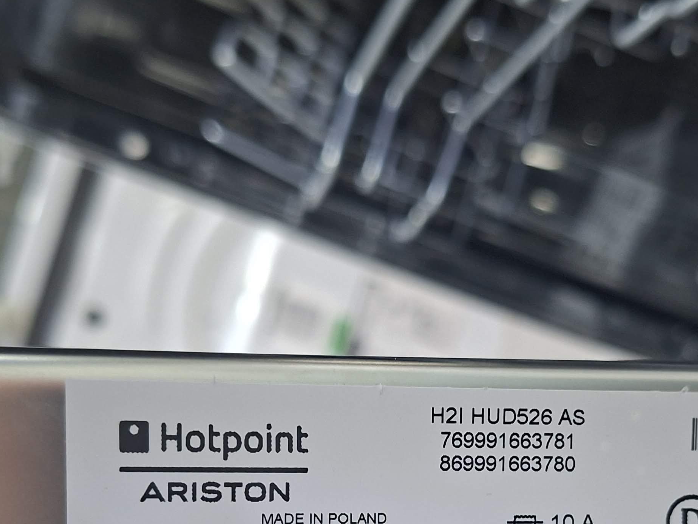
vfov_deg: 27.6
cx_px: 424
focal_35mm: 50
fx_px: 1008
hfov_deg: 38.0
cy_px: 511
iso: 400
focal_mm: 5.54
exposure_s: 1/25
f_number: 1.8
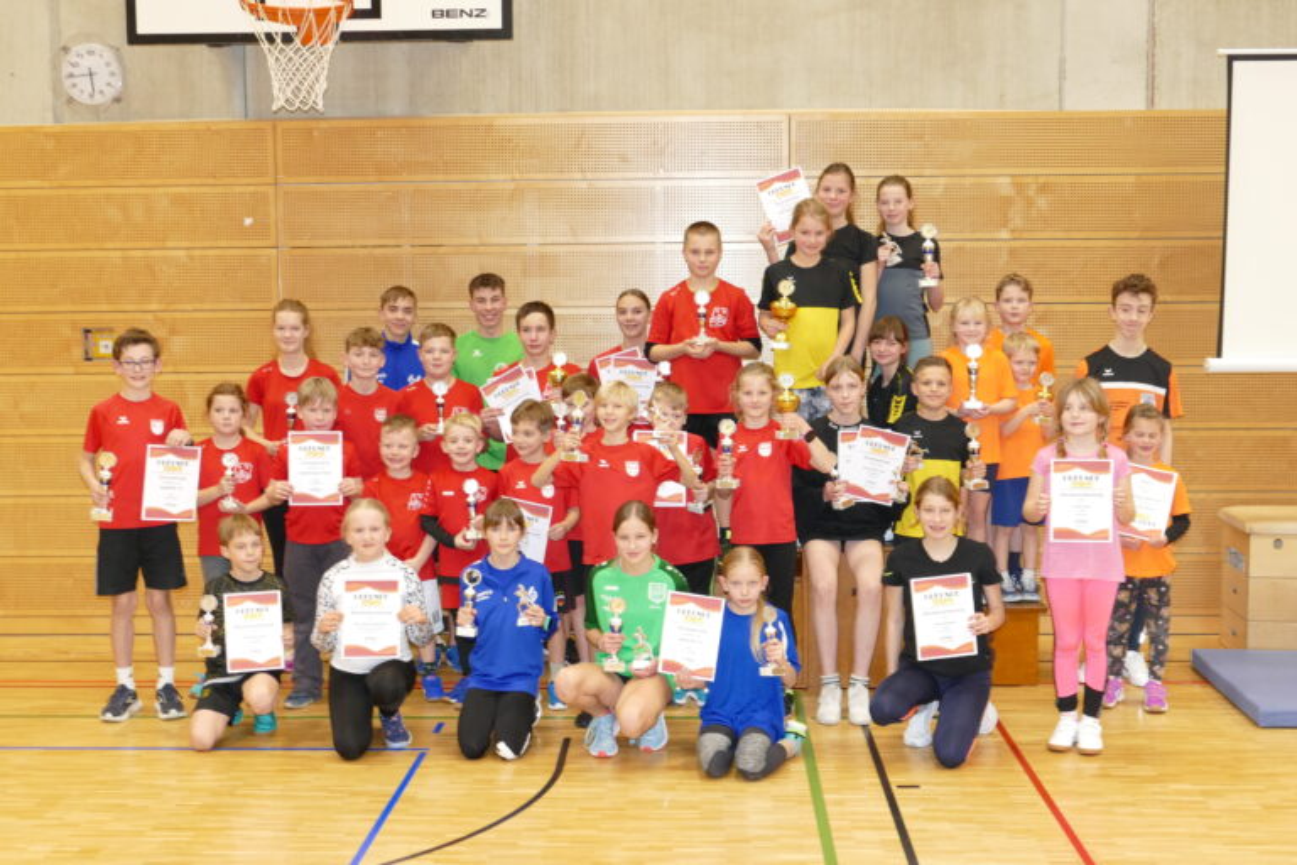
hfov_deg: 45.4
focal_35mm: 43
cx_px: 648
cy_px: 432
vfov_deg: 31.2
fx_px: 1549
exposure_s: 1/50
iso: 500
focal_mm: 15.51
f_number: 4
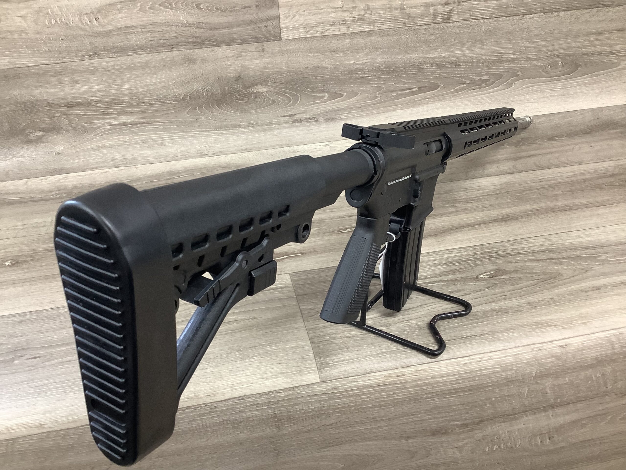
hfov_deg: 58.4
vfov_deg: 45.4
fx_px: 561
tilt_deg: -31.9
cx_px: 313
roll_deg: +2.6
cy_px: 235
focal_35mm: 31
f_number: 2.4
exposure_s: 1/60
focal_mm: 3.3
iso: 160
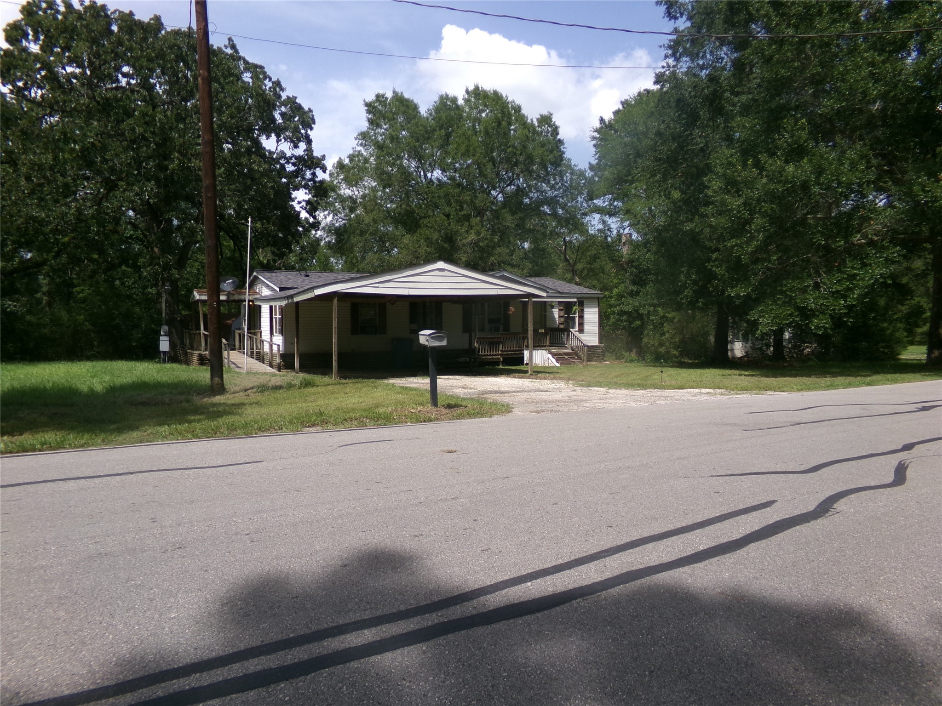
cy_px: 353
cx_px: 471
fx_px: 653
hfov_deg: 71.6
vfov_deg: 56.8
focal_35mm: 24
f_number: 3.7
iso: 100
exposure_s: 1/680
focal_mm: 4.3
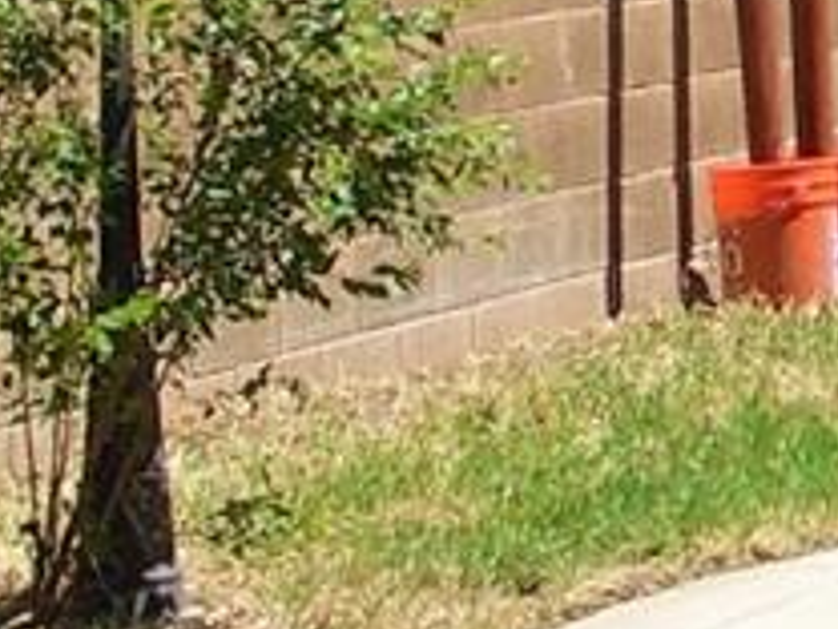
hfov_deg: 8.2
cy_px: -504
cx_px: 1031
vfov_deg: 6.1
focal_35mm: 238
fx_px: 5762
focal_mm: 7.1
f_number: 4
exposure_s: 1/400
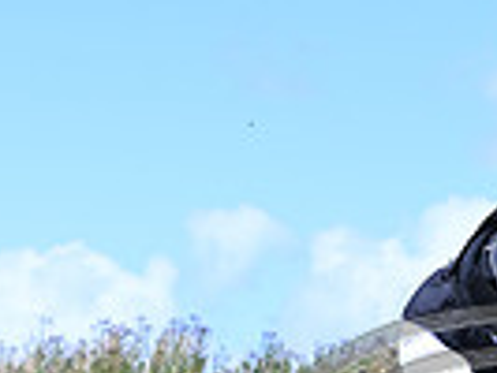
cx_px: 486
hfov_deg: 6.7
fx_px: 4225
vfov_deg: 5.0
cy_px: 632
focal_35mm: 294
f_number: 4.5
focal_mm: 70
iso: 250
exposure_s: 1/1250
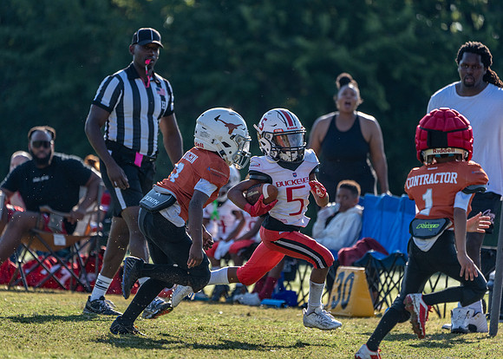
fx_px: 5986
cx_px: 252
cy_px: 180
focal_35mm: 419
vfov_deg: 3.4
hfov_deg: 4.8
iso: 500
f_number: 5.6
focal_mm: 400
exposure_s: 1/1600
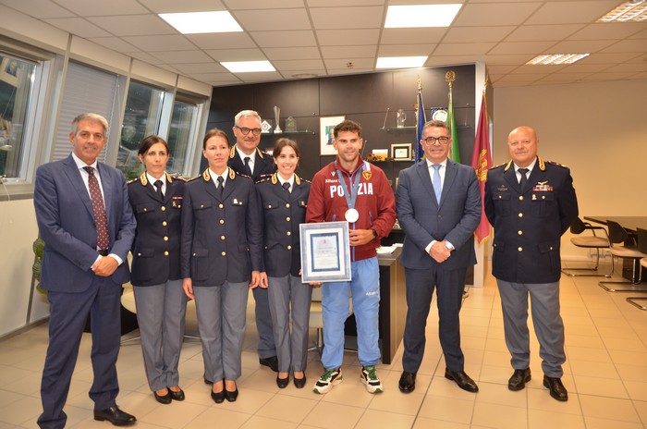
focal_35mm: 27
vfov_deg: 47.8
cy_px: 214
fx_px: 484
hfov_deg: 67.5
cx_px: 324
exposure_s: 1/80
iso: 800
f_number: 3.5
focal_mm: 18
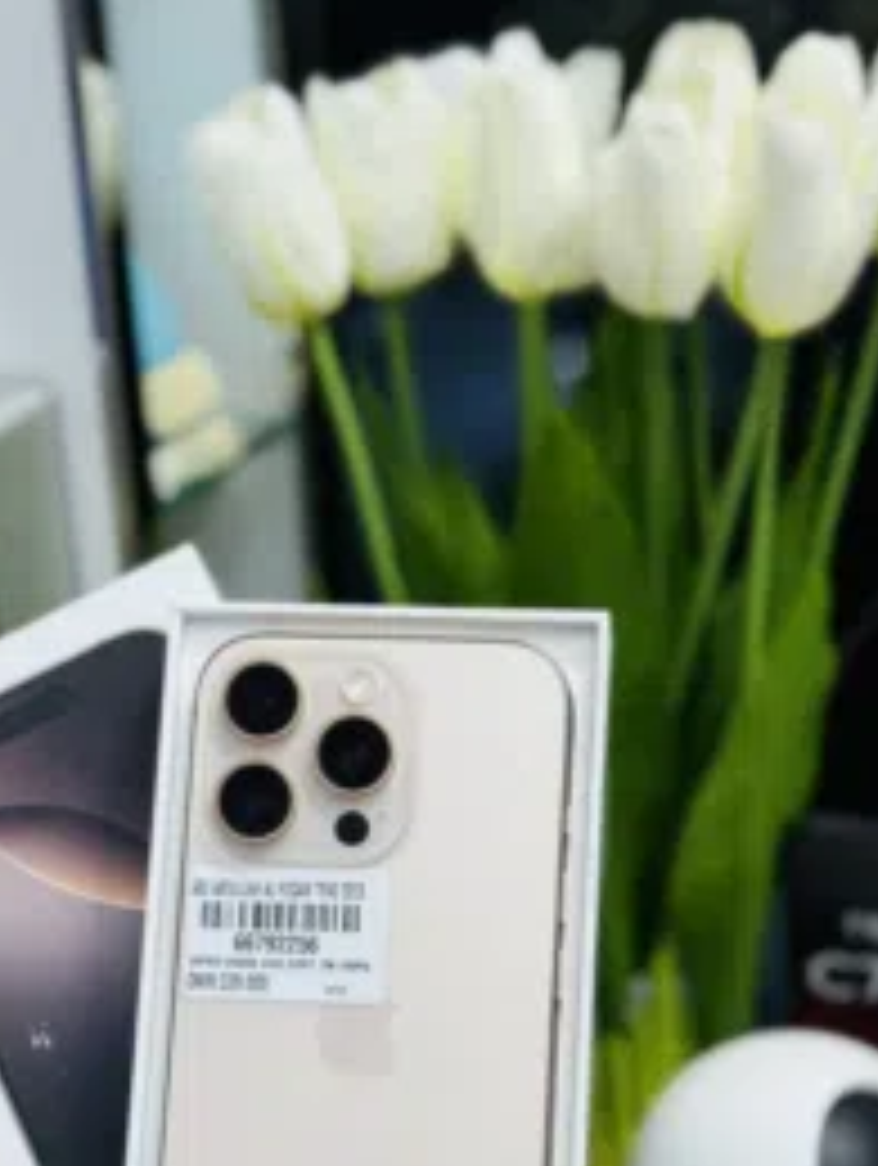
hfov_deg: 19.8
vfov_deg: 26.0
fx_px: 2496
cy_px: 842
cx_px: 239
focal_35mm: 74
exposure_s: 1/1133
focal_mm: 6.76
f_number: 1.78
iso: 64
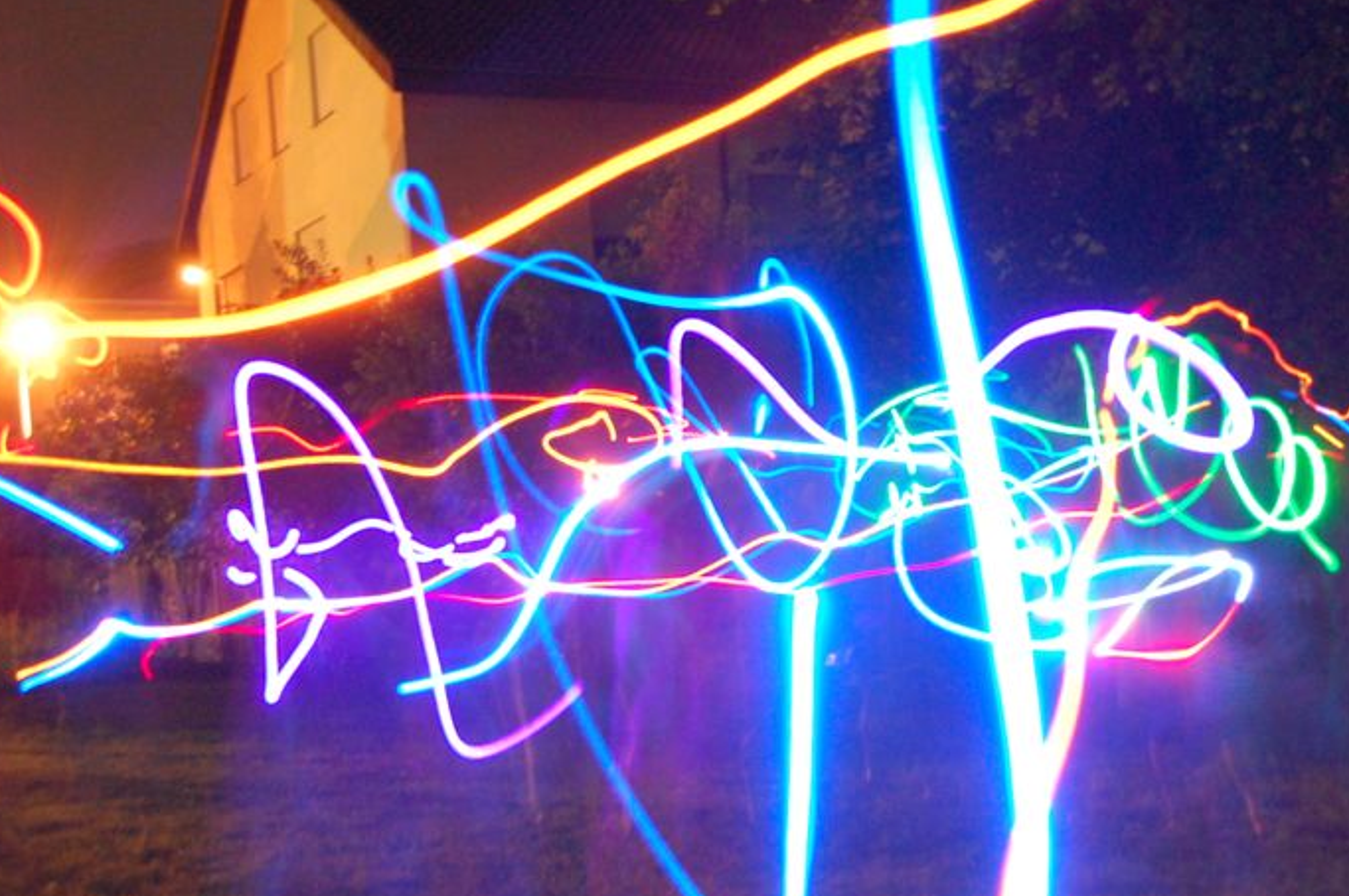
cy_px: 524
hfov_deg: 36.5
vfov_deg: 25.0
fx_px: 2022
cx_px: 918
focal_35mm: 54
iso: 1600
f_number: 3.8
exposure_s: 9.5
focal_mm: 24
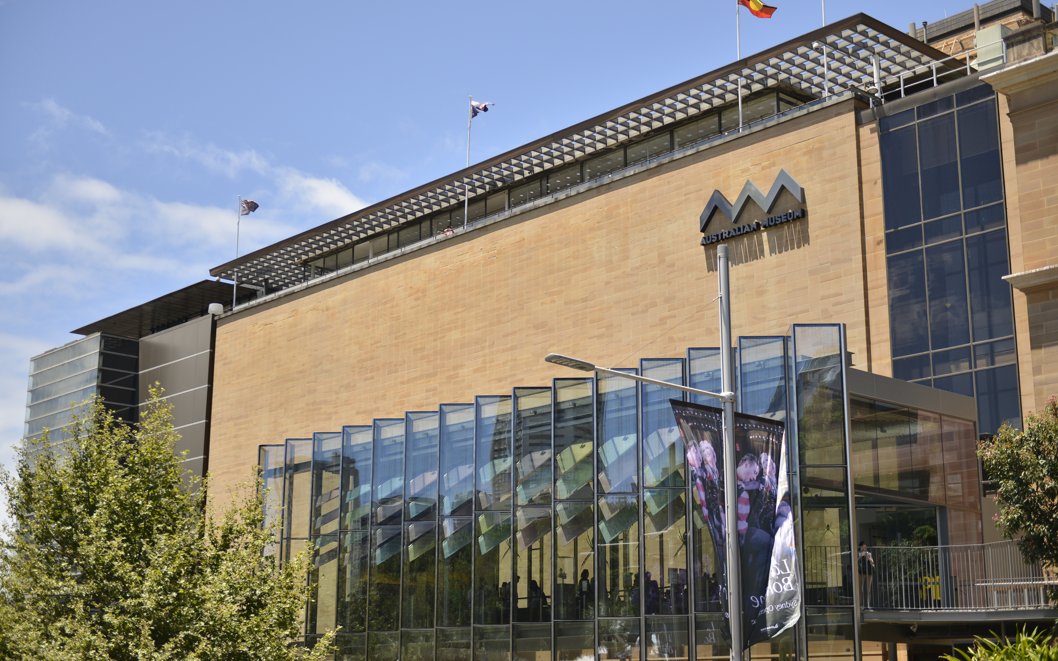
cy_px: 317
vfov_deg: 25.3
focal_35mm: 51
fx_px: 1471
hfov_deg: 39.6
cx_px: 529
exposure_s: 1/2000
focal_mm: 50
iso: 320
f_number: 2.8
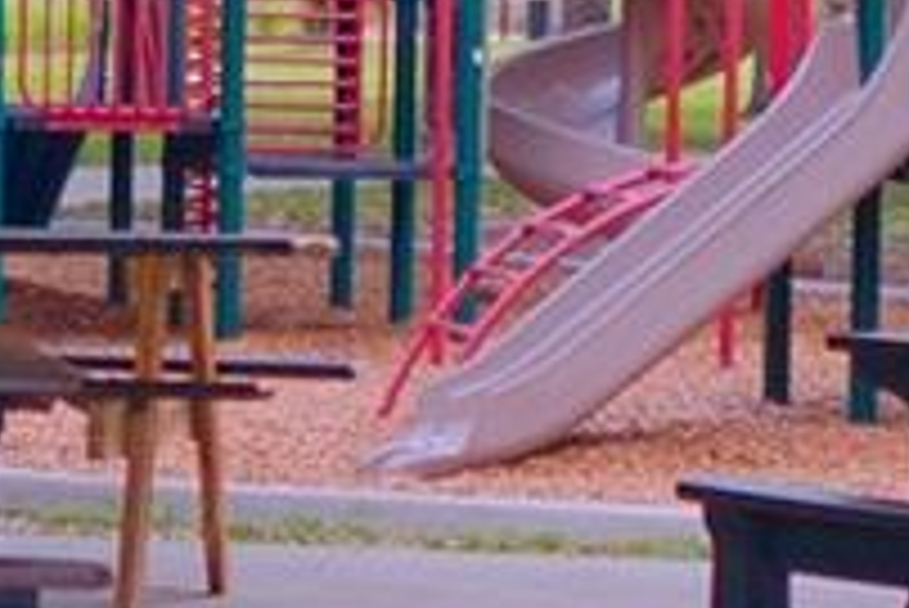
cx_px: -256
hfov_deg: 7.4
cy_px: -86
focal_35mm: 277
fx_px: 6999
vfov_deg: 5.0
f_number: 2
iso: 500
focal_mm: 23
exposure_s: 1/250
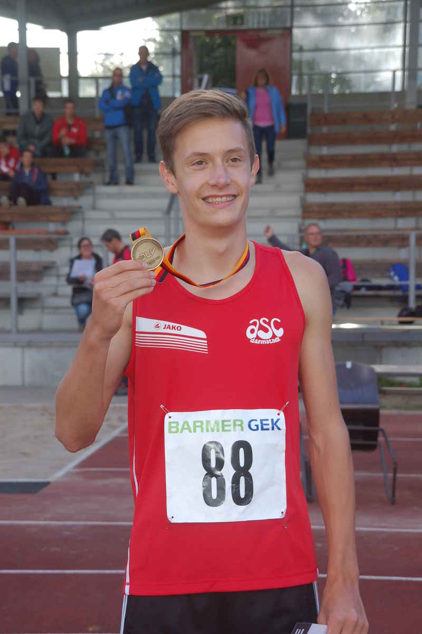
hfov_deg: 16.5
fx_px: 1453
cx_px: 211
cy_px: 317
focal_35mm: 82
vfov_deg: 24.6
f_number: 8
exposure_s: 1/200
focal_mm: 55
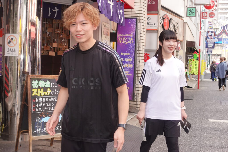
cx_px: 114
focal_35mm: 49
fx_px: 310
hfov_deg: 40.3
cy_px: 76
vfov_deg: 27.5
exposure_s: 1/160
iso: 125
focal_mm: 18.4
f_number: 4
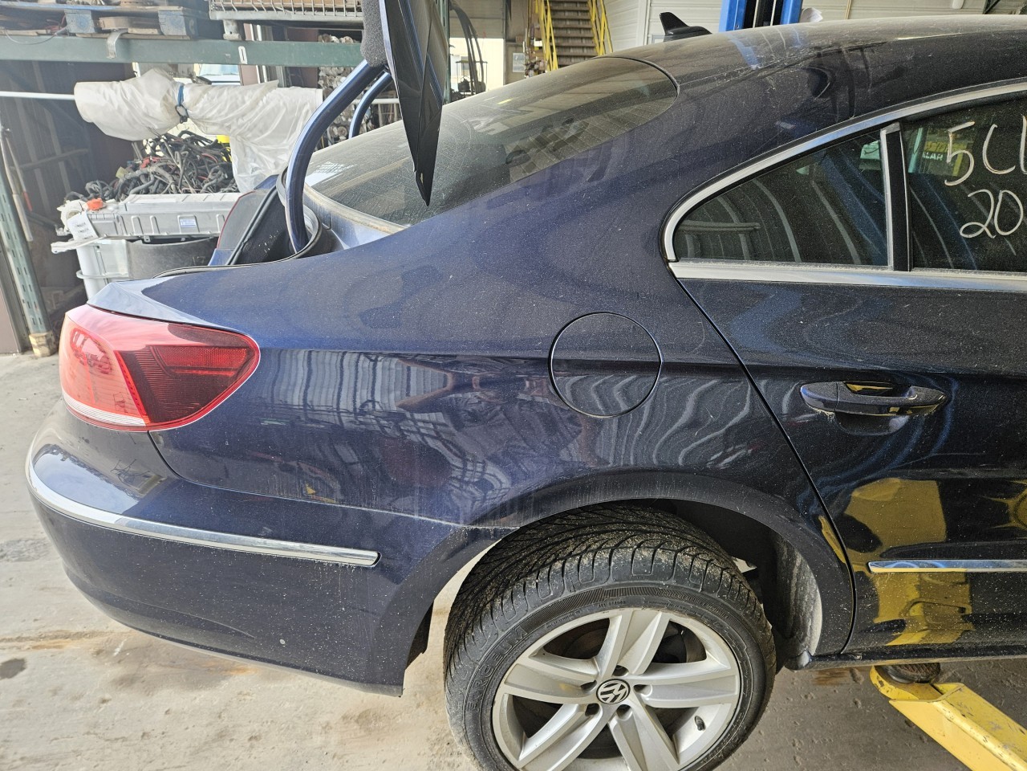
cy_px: 386
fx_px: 682
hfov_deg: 73.9
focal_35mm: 23
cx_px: 514
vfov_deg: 58.9
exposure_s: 1/207
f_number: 1.8
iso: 80
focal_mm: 5.4
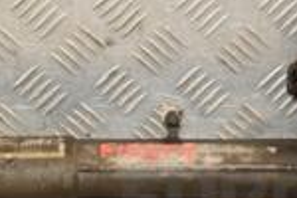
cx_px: 85
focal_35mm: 210
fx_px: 1732
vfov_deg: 6.5
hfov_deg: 9.8
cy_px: -63
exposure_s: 1/160
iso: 800
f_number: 5
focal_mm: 35
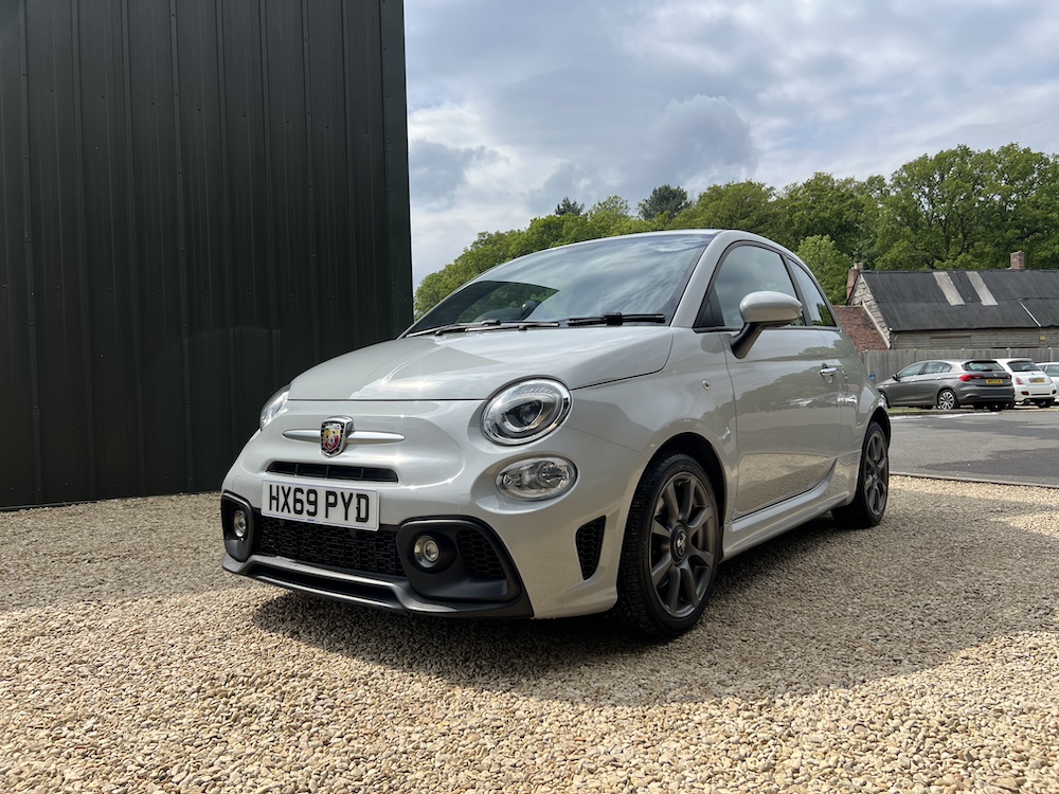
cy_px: 397
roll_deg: +2.6
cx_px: 530
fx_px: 795
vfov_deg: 53.1
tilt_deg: -0.2
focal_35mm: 26
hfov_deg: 67.3
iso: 50
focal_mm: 5.7
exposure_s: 1/4444
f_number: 1.5
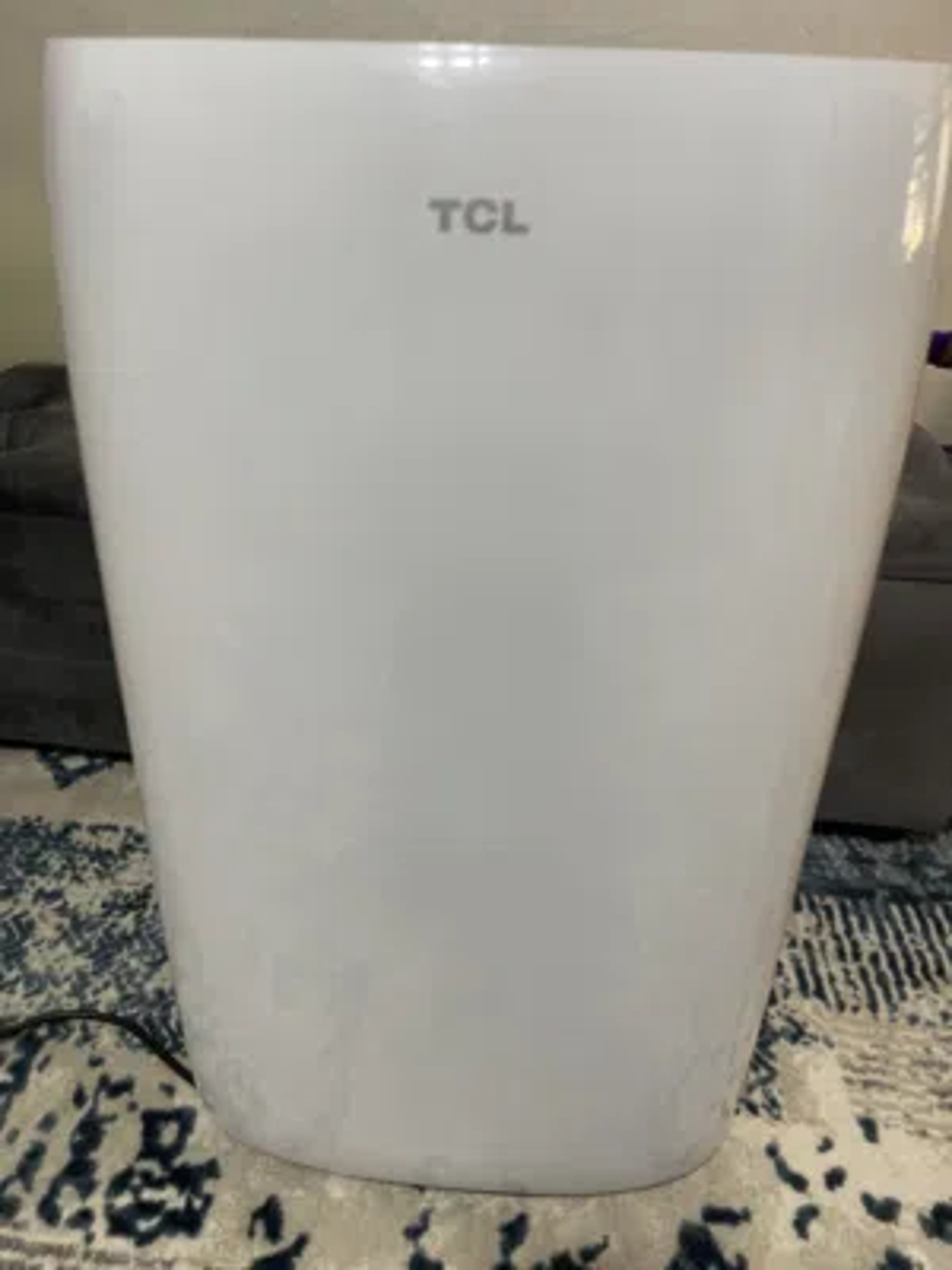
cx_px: 476
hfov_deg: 54.9
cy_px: 635
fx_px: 917
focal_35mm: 25
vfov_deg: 69.4
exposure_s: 1/73
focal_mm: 5.1
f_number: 1.6
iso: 125
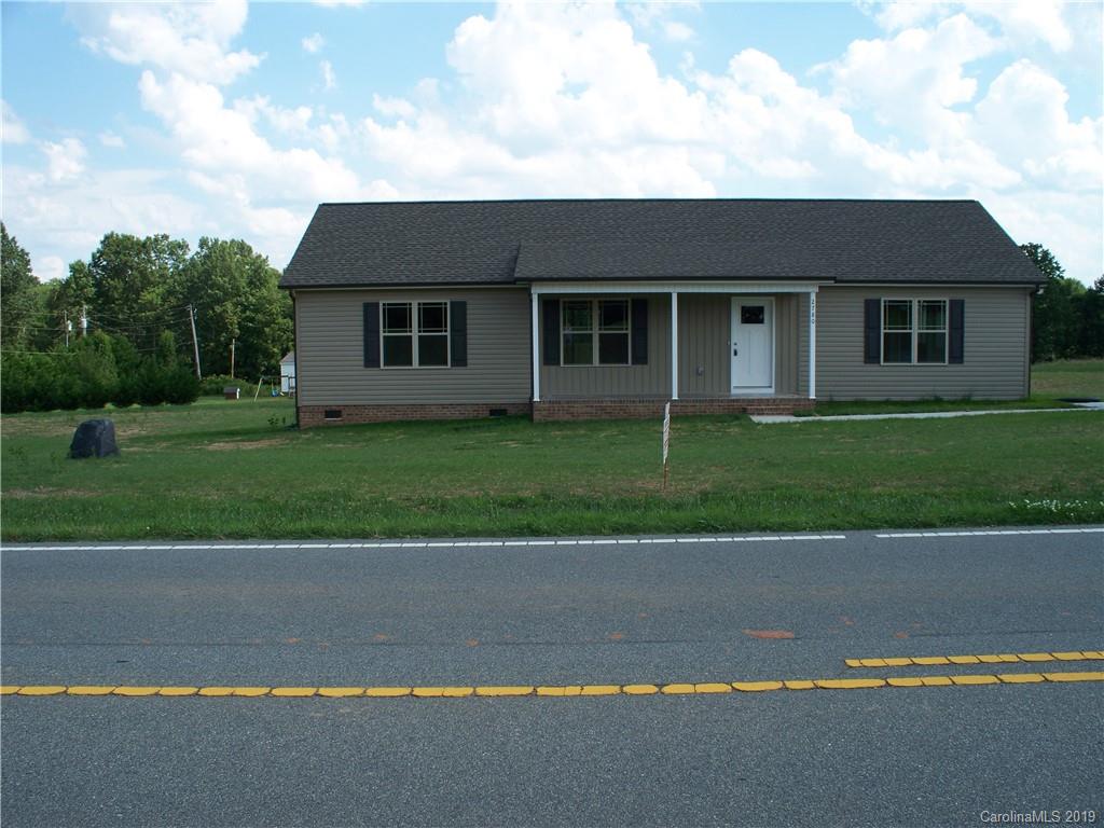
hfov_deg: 51.4
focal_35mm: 36
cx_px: 552
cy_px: 414
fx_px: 1148
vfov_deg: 39.7
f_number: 5
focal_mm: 7.54
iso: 64
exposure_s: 1/250
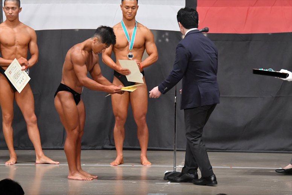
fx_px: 1824
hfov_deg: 9.2
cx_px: 146
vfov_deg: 6.1
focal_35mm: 225
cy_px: 98
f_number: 5.6
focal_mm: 150
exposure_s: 1/400
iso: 6400
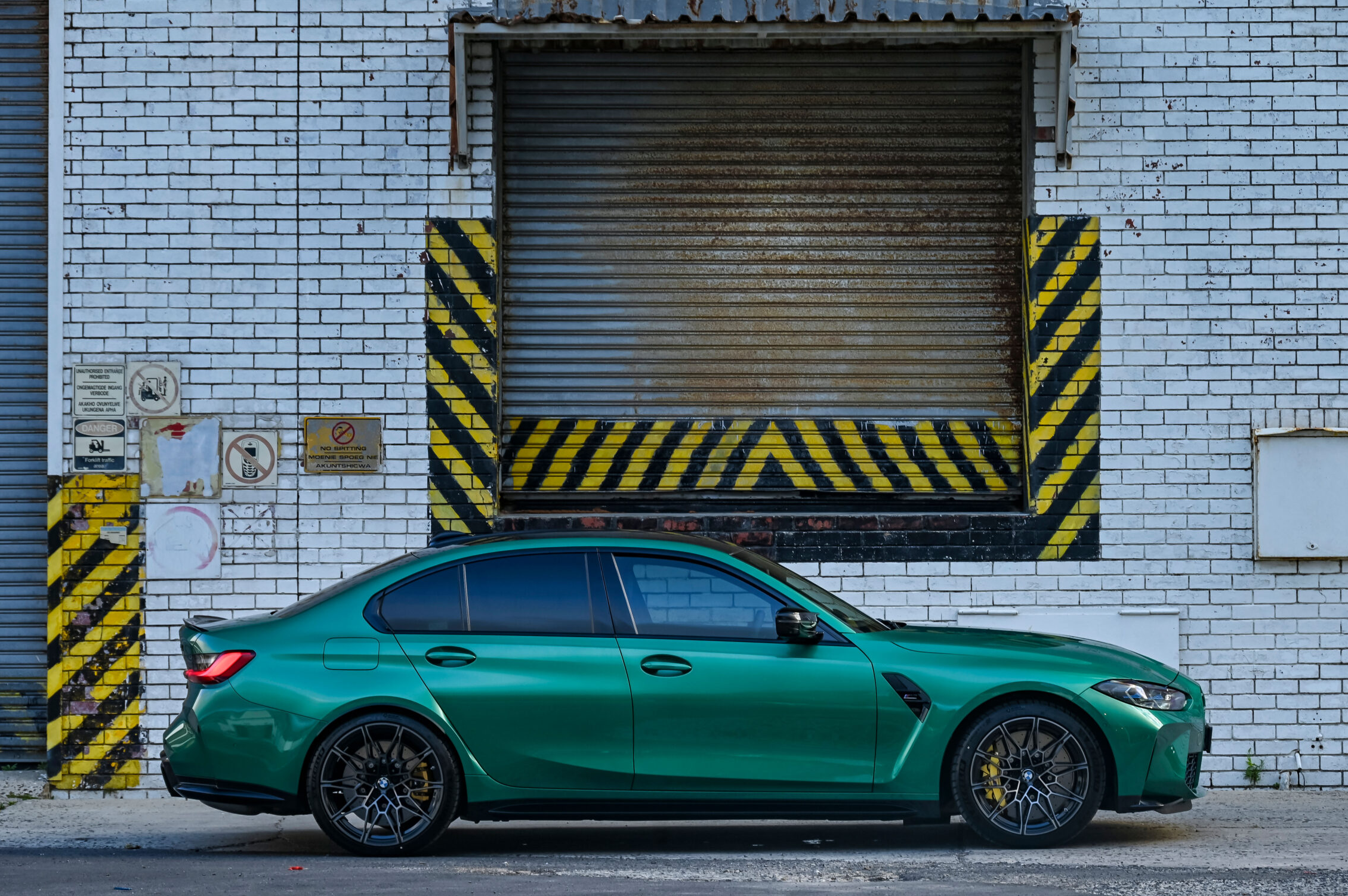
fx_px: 4453
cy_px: 479
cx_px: 667
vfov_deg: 11.5
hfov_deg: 17.2
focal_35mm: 119
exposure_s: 1/15
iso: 200
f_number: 7.1
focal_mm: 105
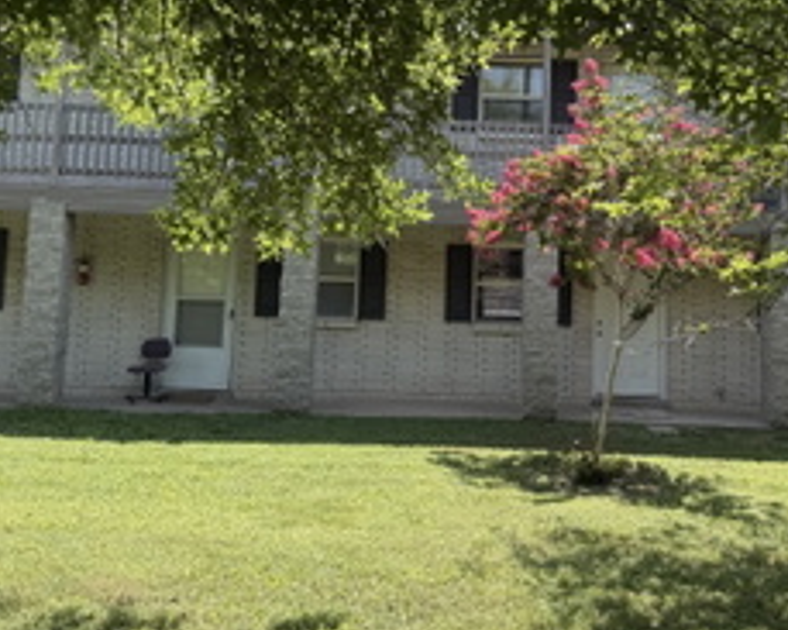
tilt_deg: +7.1
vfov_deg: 36.2
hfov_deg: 44.6
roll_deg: -1.4
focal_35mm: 41
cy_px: 231
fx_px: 956
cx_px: 465
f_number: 1.78
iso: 80
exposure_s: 1/898
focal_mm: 6.76
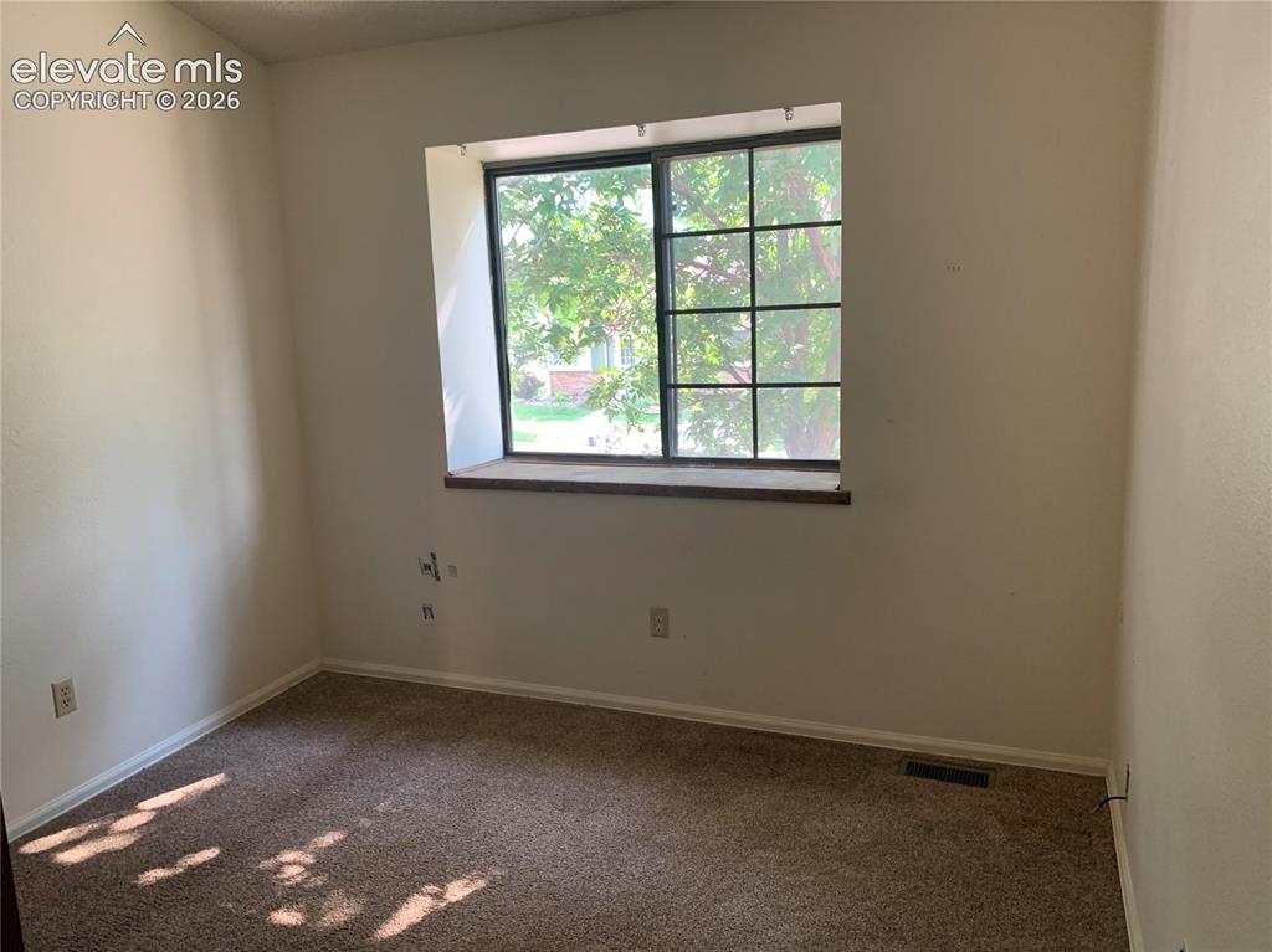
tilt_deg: -10.2
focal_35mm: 26
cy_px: 476
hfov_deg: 67.3
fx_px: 955
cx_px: 636
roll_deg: +1.0
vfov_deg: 53.0
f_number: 1.8
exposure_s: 1/60
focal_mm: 4.25
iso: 100
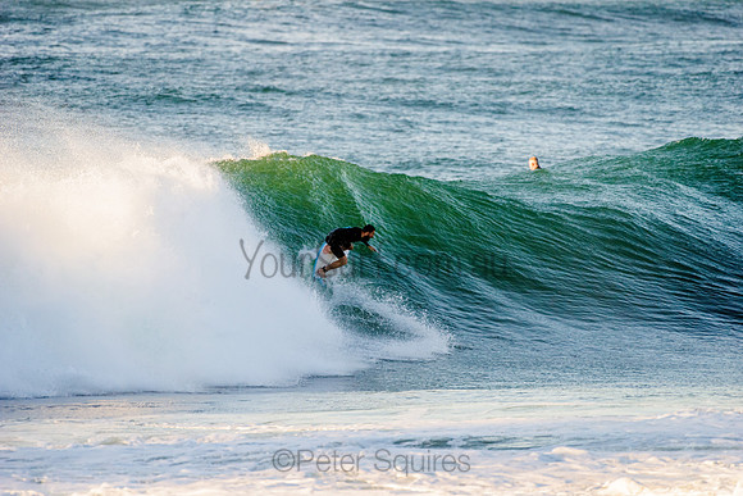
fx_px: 10323
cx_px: 372
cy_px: 248
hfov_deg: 4.1
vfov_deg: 2.8
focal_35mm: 500
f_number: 5.6
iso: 320
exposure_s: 1/1600
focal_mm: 500
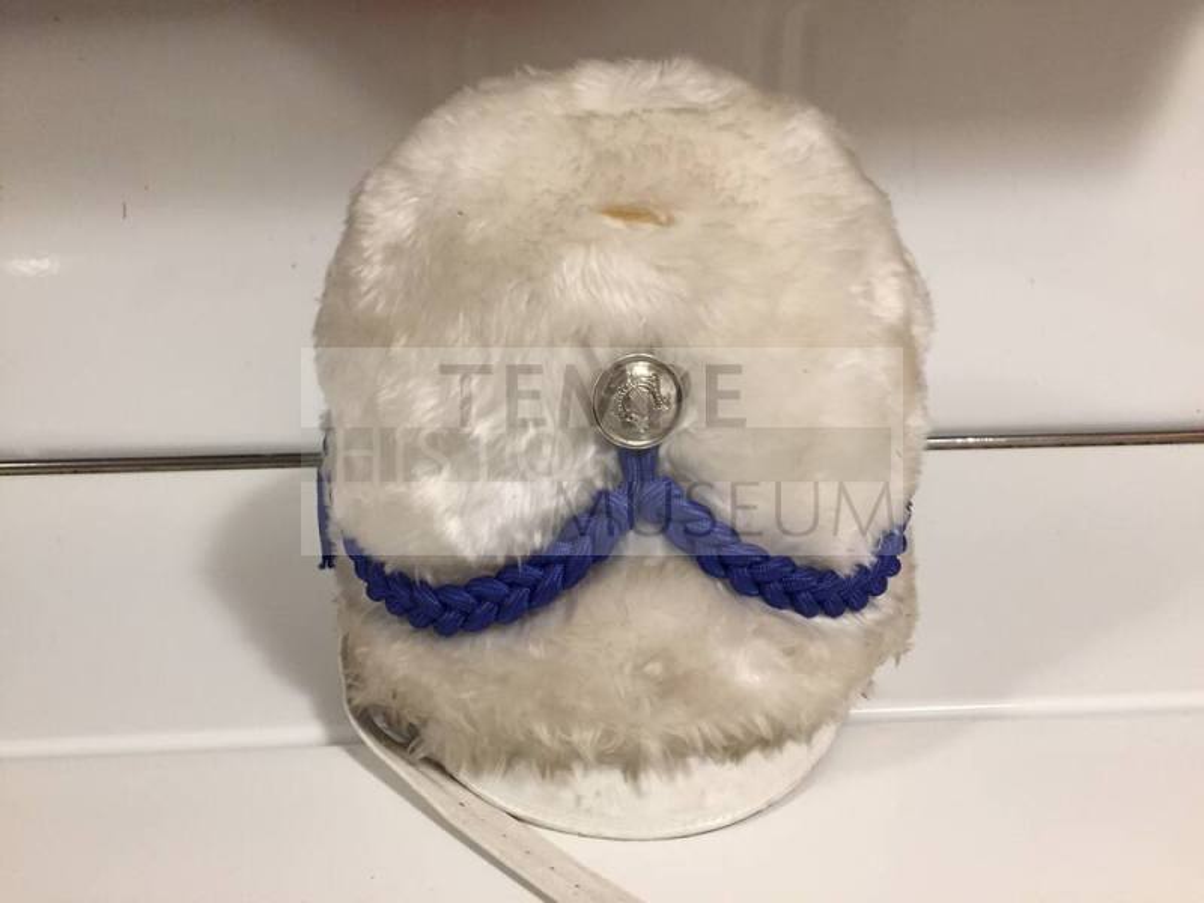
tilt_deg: -22.3
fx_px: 1009
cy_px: 452
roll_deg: +0.3
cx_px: 602
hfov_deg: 61.7
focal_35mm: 29
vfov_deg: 48.2
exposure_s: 1/30
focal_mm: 4.15
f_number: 2.2
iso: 200
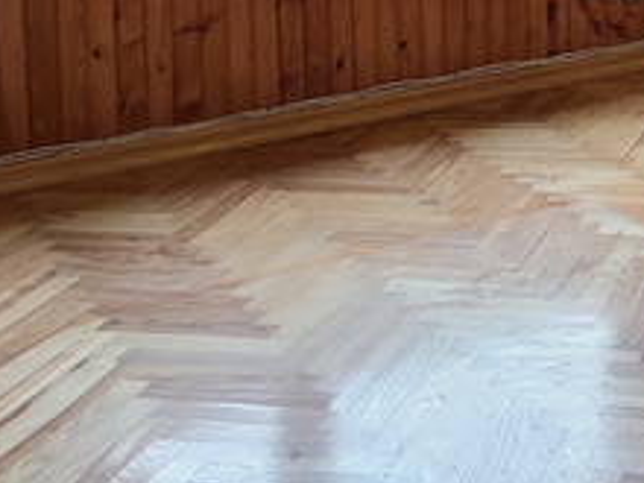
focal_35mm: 71
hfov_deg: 24.9
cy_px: -208
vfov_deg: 18.7
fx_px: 1321
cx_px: 758
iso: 80
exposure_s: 1/100
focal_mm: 2.2
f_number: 1.9
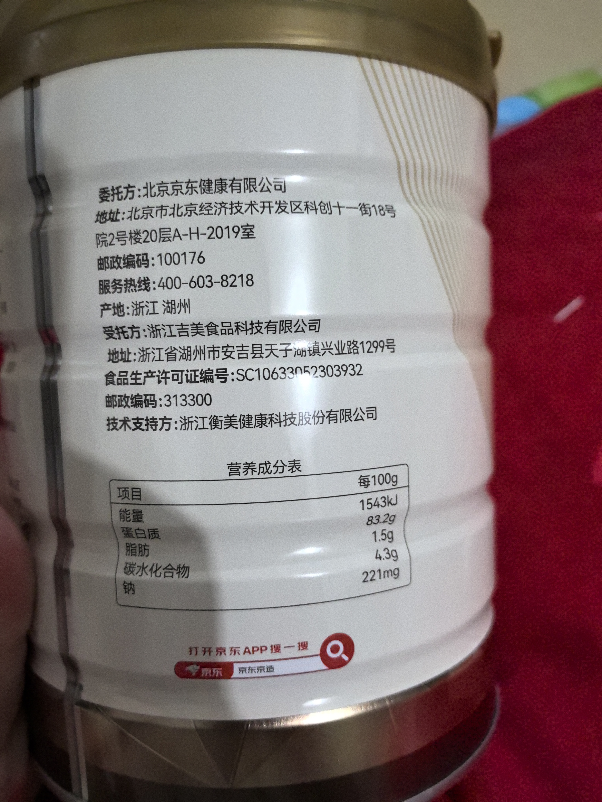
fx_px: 626
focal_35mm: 27
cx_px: 301
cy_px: 401
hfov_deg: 51.4
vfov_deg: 65.3
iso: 1600
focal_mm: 5.75
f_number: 2
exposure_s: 1/100
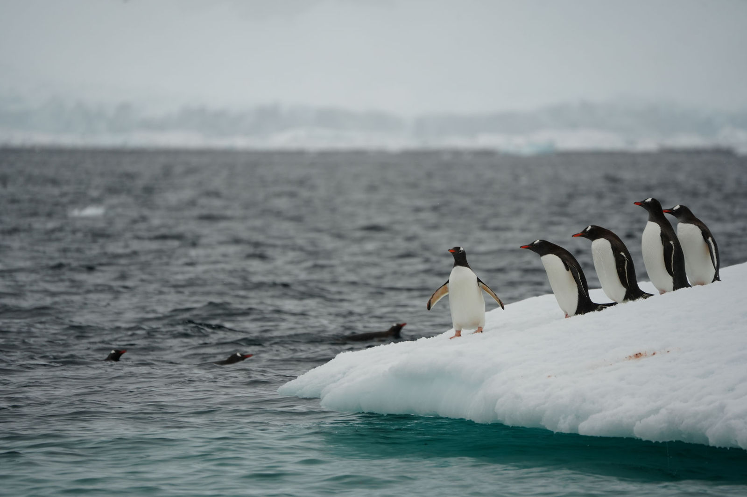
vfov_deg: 3.6
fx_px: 7904
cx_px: 374
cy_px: 248
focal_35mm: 381
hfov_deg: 5.4
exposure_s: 1/400
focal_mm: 381
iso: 200
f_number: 6.3
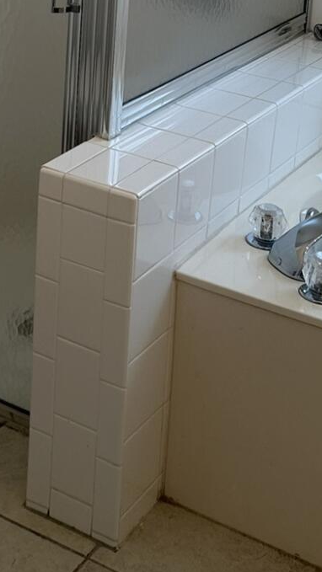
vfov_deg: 26.0
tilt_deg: -13.4
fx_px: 1169
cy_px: -10
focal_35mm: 77
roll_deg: -3.0
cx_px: 18
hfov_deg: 15.5
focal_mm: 6.86
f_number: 1.78
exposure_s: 1/229
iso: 64
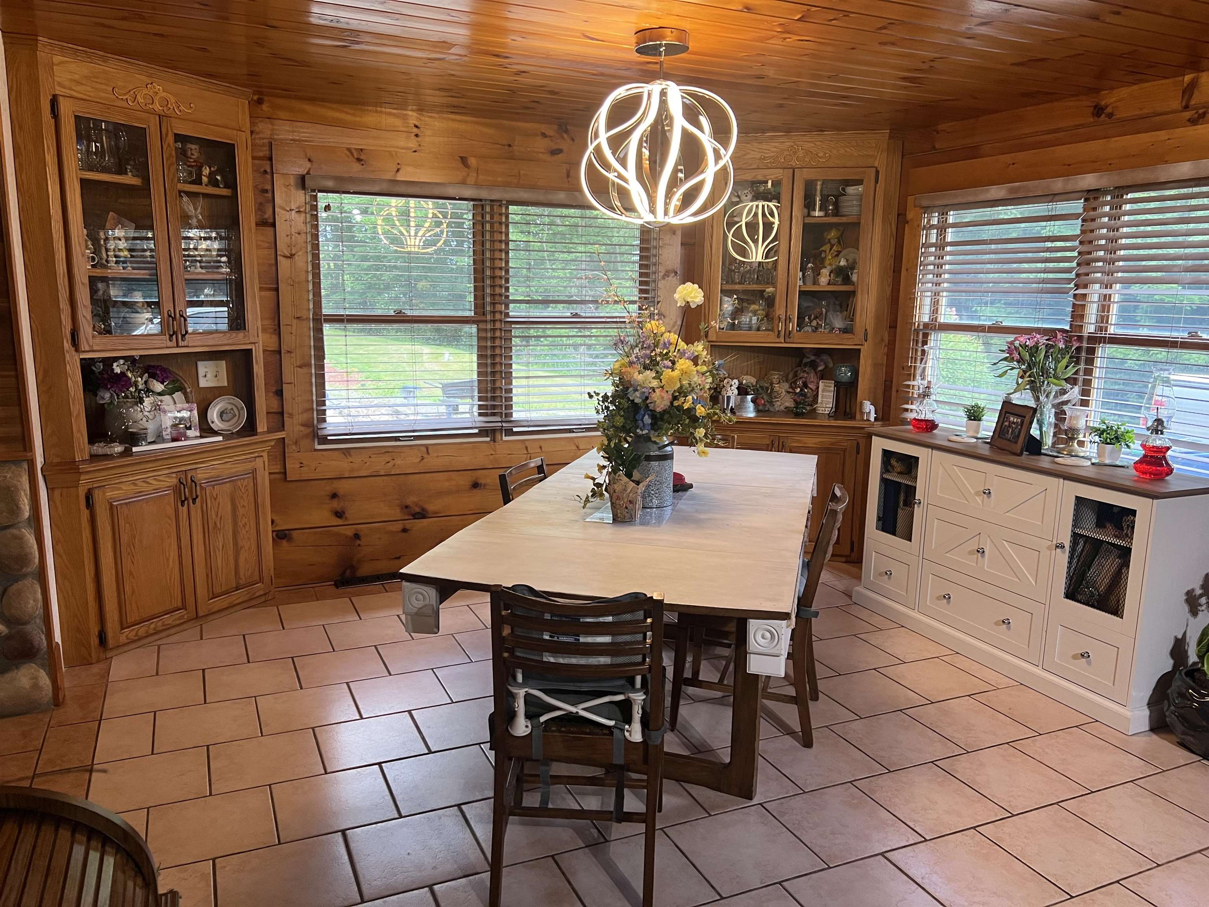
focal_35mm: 26
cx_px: 604
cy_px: 454
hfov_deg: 67.3
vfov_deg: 53.1
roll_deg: -1.1
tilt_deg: -10.6
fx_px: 908
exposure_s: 1/60
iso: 100
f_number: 1.5
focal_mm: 5.7
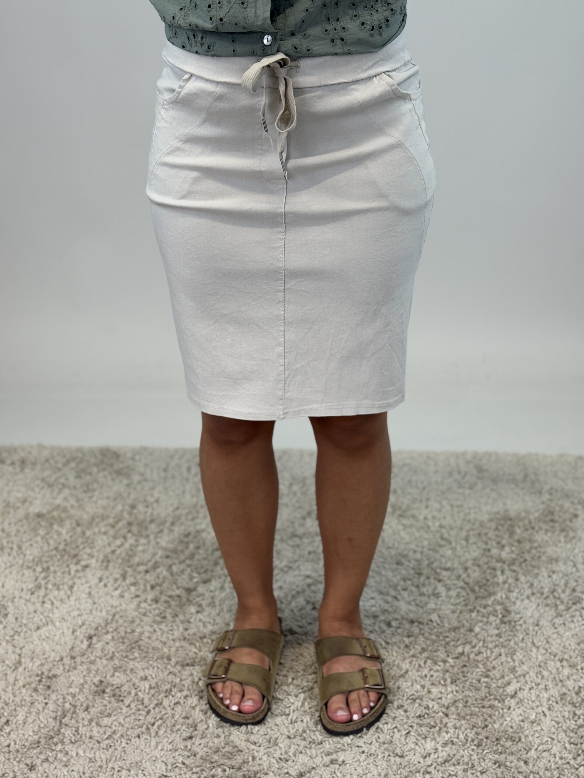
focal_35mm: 48
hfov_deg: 30.3
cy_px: 389
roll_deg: +1.3
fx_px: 1080
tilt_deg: -21.4
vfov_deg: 39.7
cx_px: 292
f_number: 1.78
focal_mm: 6.76
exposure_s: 1/121
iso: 50
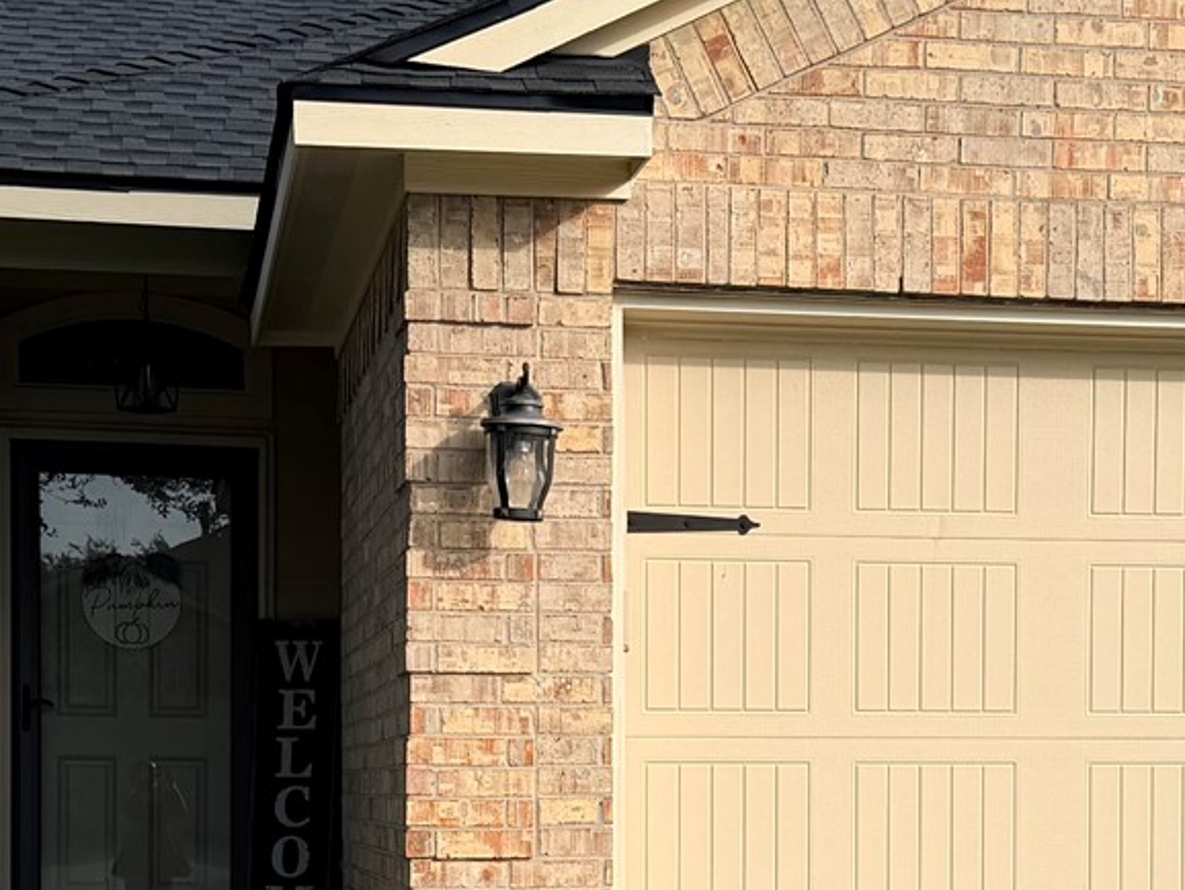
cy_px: 835
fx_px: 2911
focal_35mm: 85
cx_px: 722
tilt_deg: -2.1
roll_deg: +0.1
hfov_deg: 23.0
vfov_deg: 17.1
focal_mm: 6.76
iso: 80
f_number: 1.78
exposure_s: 1/3279
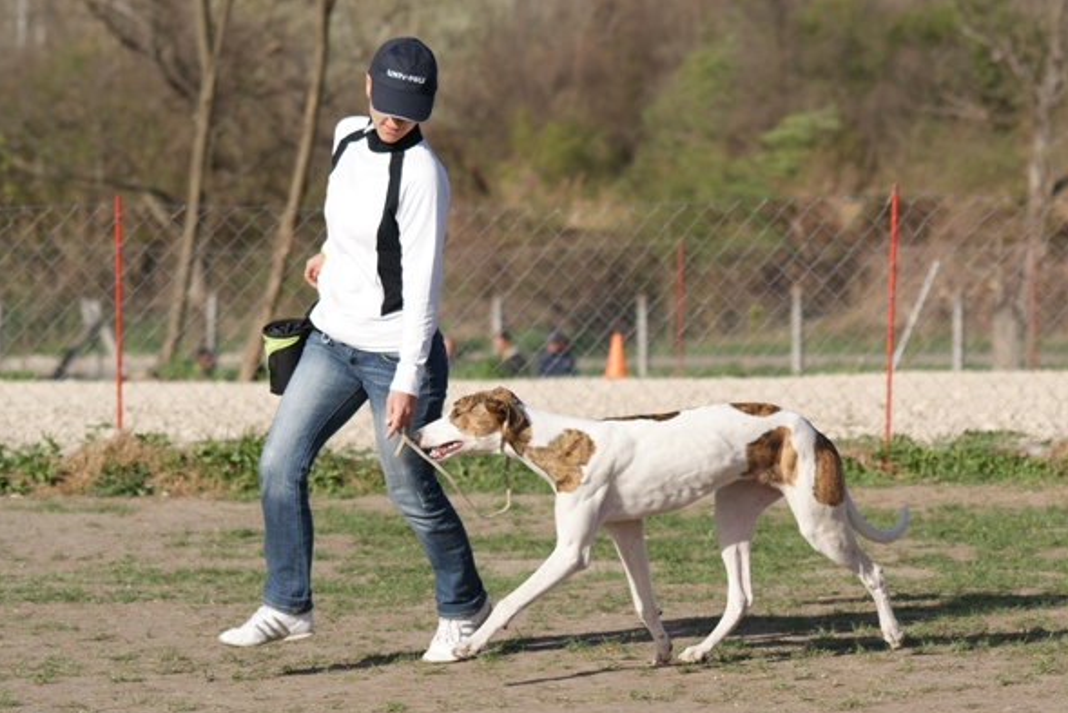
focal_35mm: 212
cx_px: 490
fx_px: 6290
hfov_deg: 9.7
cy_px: 351
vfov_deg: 6.5
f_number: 5
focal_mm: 130
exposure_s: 1/640
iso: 100
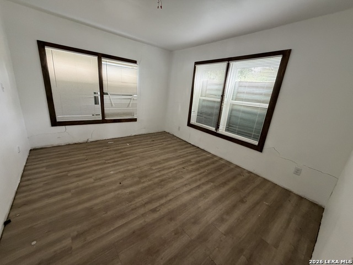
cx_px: 176
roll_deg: -4.0
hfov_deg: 102.1
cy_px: 132
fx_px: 143
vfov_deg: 85.7
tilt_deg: -17.0
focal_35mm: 14
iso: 500
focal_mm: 2.22
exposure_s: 1/60
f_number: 2.2
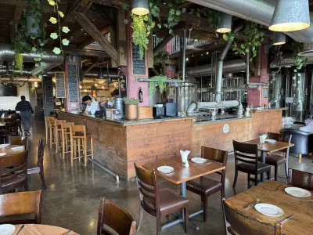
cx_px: 156
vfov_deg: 56.8
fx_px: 217
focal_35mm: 24
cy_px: 118
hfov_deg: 71.6
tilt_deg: -5.9
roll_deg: +0.2
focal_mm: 6.76
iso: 200
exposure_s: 1/68
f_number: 1.78
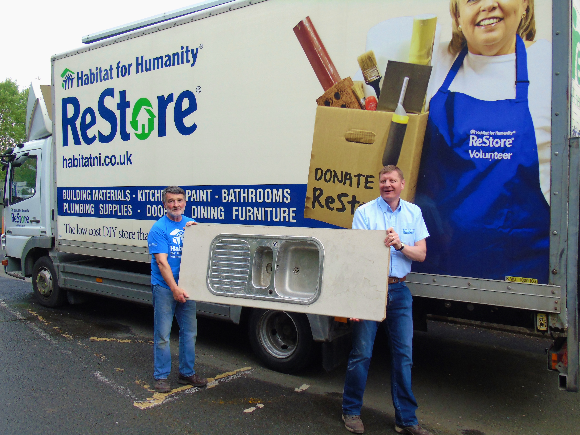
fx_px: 486
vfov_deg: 48.2
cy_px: 218
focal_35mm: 29
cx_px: 290
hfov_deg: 61.7
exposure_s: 1/160
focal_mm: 5.2
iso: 100
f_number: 3.6
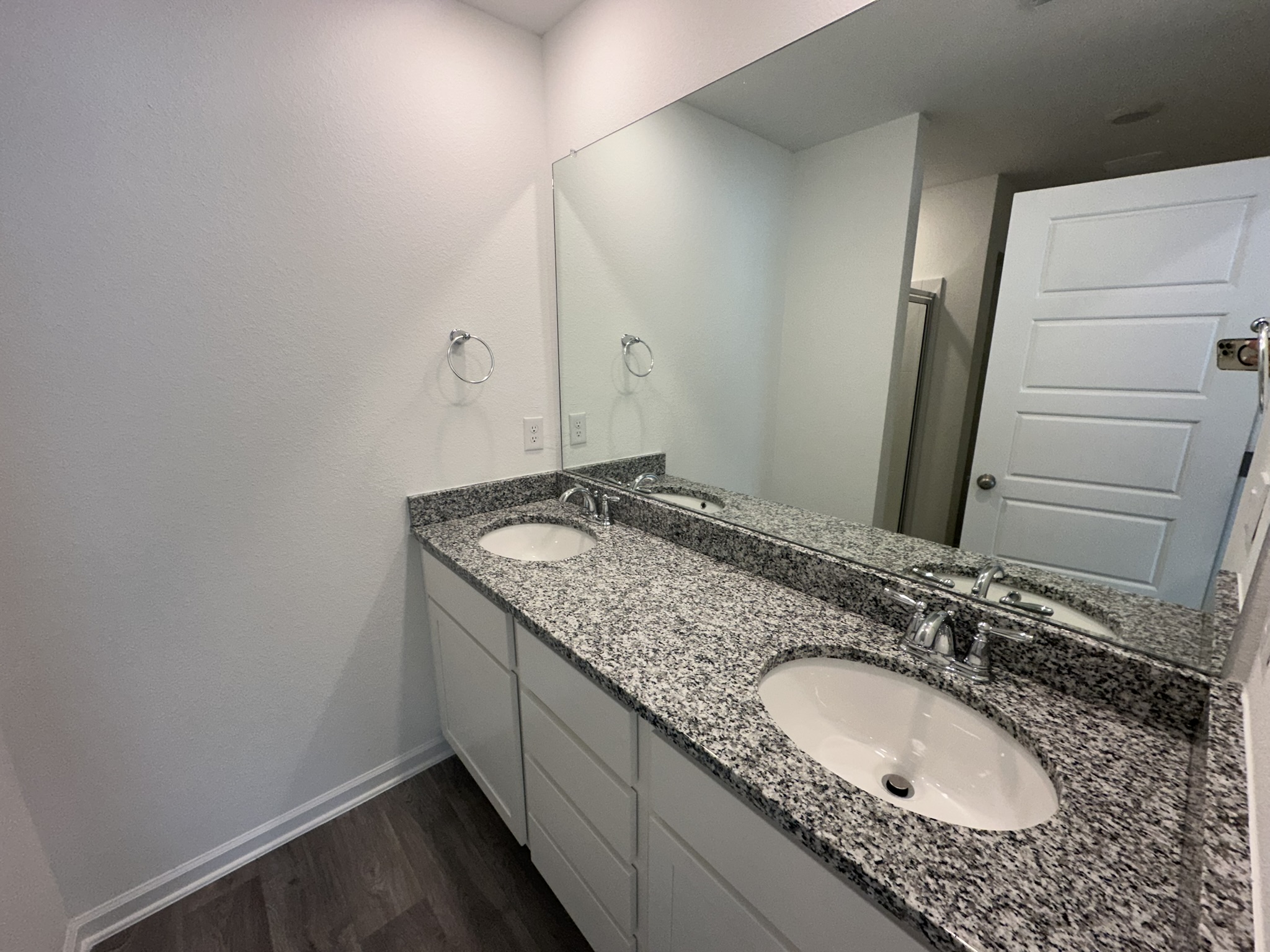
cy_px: 476
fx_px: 514
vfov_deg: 85.7
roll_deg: +0.0
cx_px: 635
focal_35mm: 14
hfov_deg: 102.1
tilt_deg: -14.1
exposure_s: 1/120
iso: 100
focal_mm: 2.22
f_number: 2.2
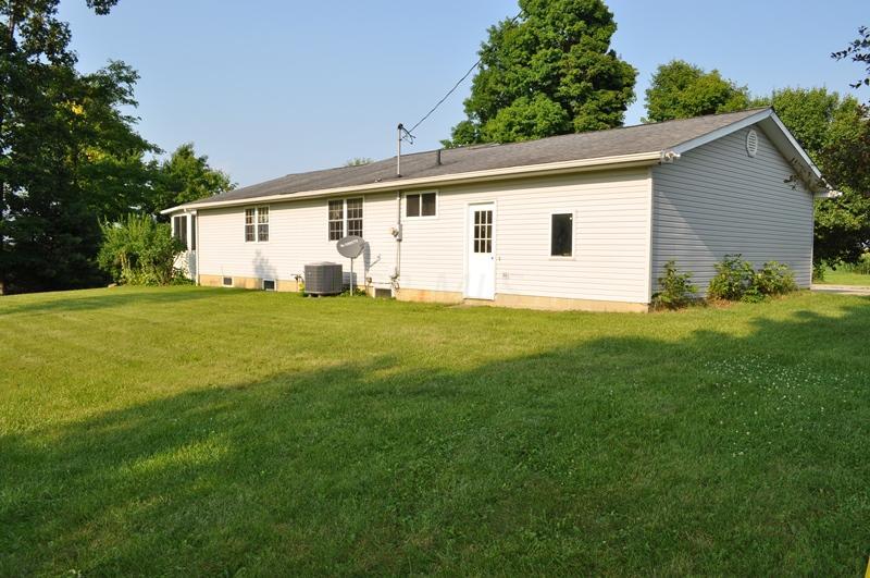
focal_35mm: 27
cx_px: 435
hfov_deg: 67.5
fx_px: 652
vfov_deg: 47.8
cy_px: 289
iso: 200
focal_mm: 18
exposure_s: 1/200
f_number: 11
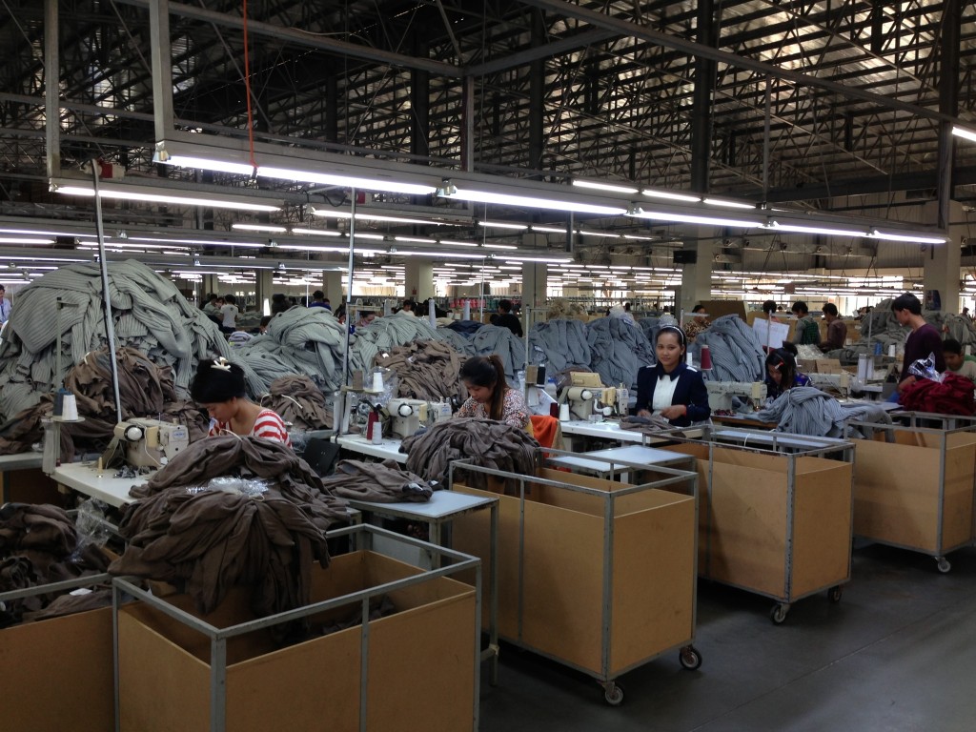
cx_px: 488
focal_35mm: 33
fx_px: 930
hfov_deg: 55.4
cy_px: 366
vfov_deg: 42.9
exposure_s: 1/24
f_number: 2.4
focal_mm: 4.13
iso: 50
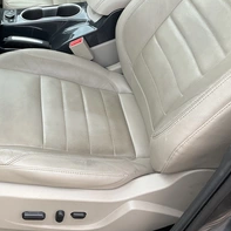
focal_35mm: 52
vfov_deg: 32.8
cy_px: 104
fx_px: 393
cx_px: 33
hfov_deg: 31.6
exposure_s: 1/122
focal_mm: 3
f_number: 1.8
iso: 25
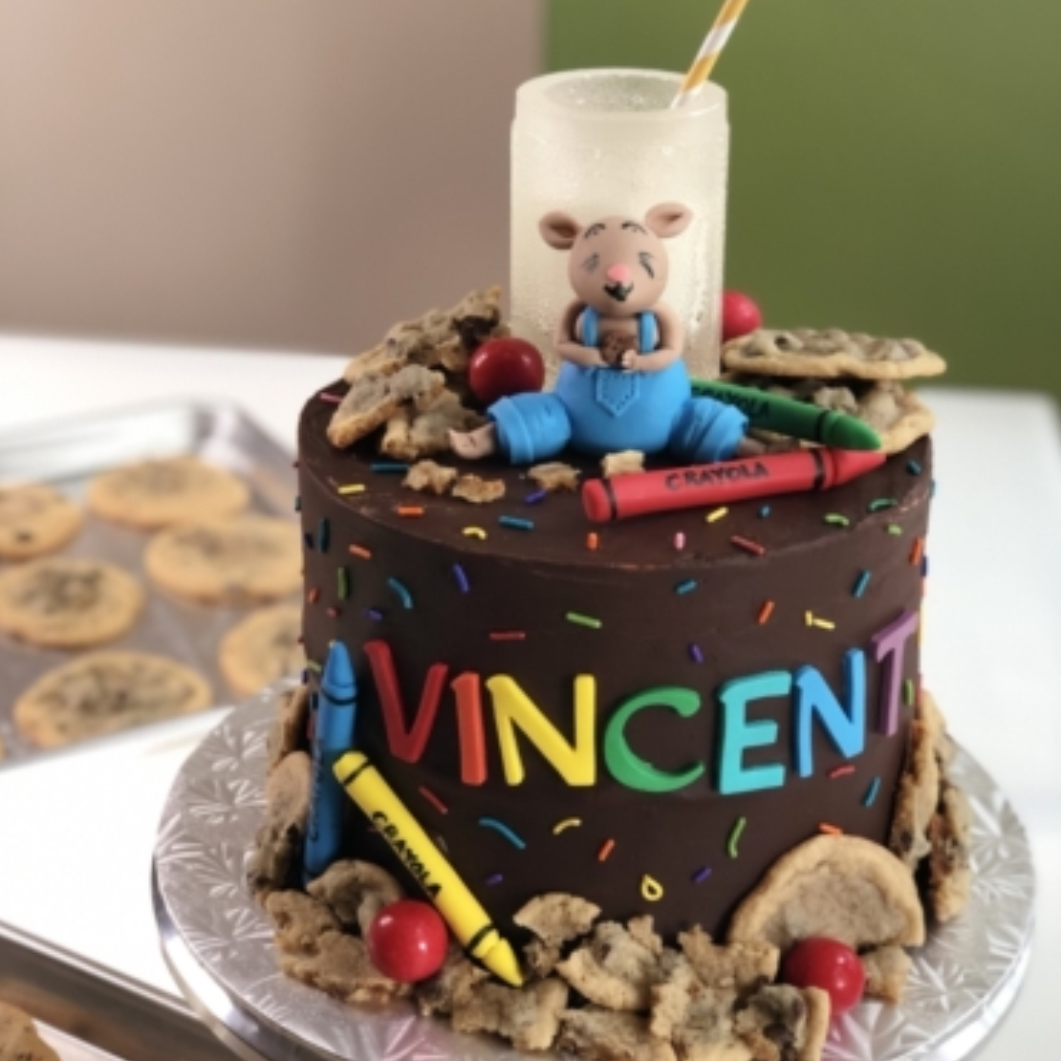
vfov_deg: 25.4
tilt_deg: -25.1
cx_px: 529
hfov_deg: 25.4
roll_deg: -1.6
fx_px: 2358
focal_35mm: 68
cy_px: 508
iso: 80
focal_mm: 6.6
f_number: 2.8
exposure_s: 1/30
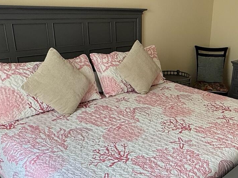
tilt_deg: -21.1
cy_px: 106
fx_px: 275
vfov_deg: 35.9
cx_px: 177
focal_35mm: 40
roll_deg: -3.3
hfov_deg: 45.3
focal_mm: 2.22
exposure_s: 1/120
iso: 160
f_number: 2.2
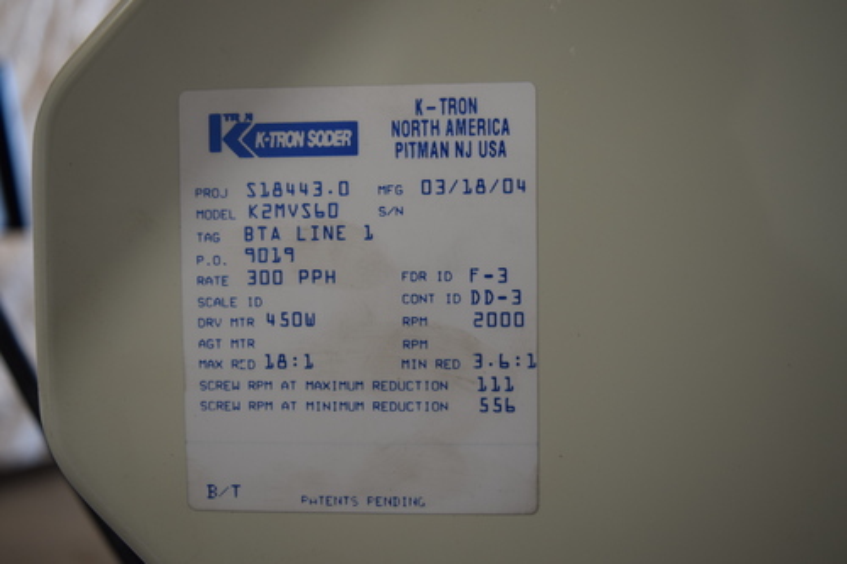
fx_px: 953
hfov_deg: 47.9
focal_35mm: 40
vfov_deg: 33.0
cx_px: 424
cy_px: 282
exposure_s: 1/60
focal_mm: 27
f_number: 4
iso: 450
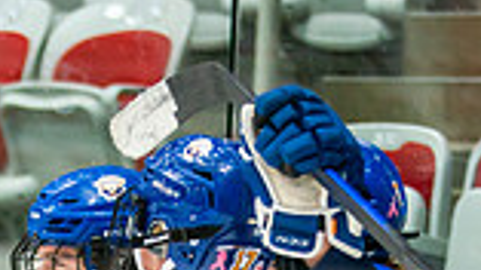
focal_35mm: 463
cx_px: 159
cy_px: 445
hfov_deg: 4.7
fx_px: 5900
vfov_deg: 2.6
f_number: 2.8
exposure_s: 1/640
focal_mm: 100
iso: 1250
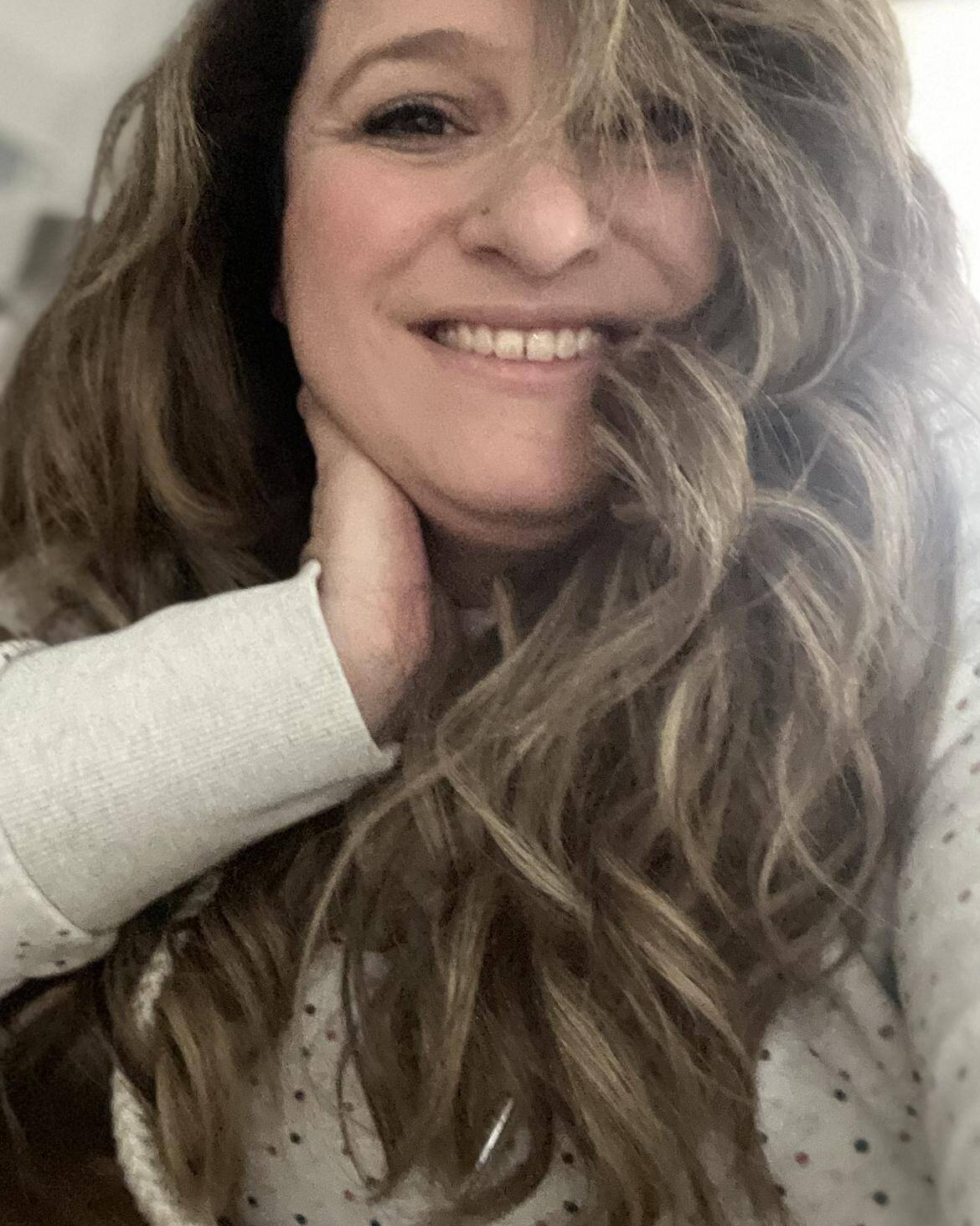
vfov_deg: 44.5
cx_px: 389
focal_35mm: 41
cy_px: 473
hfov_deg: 36.3
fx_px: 1487
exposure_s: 1/17
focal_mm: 2.71
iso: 800
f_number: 2.2
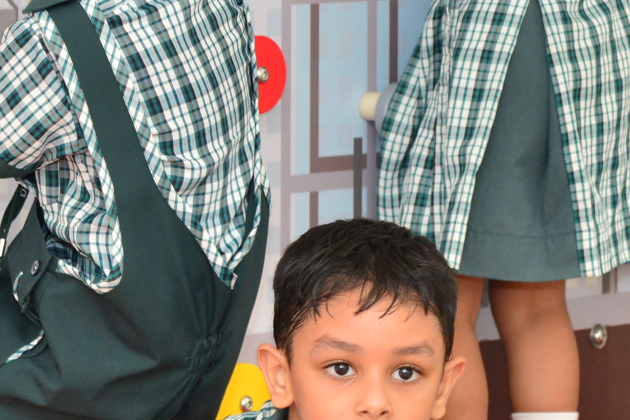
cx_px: 399
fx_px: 5339
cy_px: -77
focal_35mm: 305
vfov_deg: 4.5
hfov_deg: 6.8
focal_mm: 82
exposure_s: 1/125
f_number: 5.6
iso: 1000
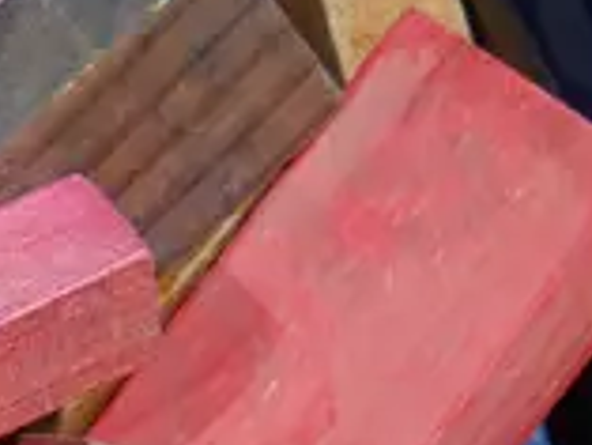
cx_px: -339
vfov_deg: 6.6
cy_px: 730
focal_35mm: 222
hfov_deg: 8.7
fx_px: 3800
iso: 500
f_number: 4
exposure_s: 1/60
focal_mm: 17
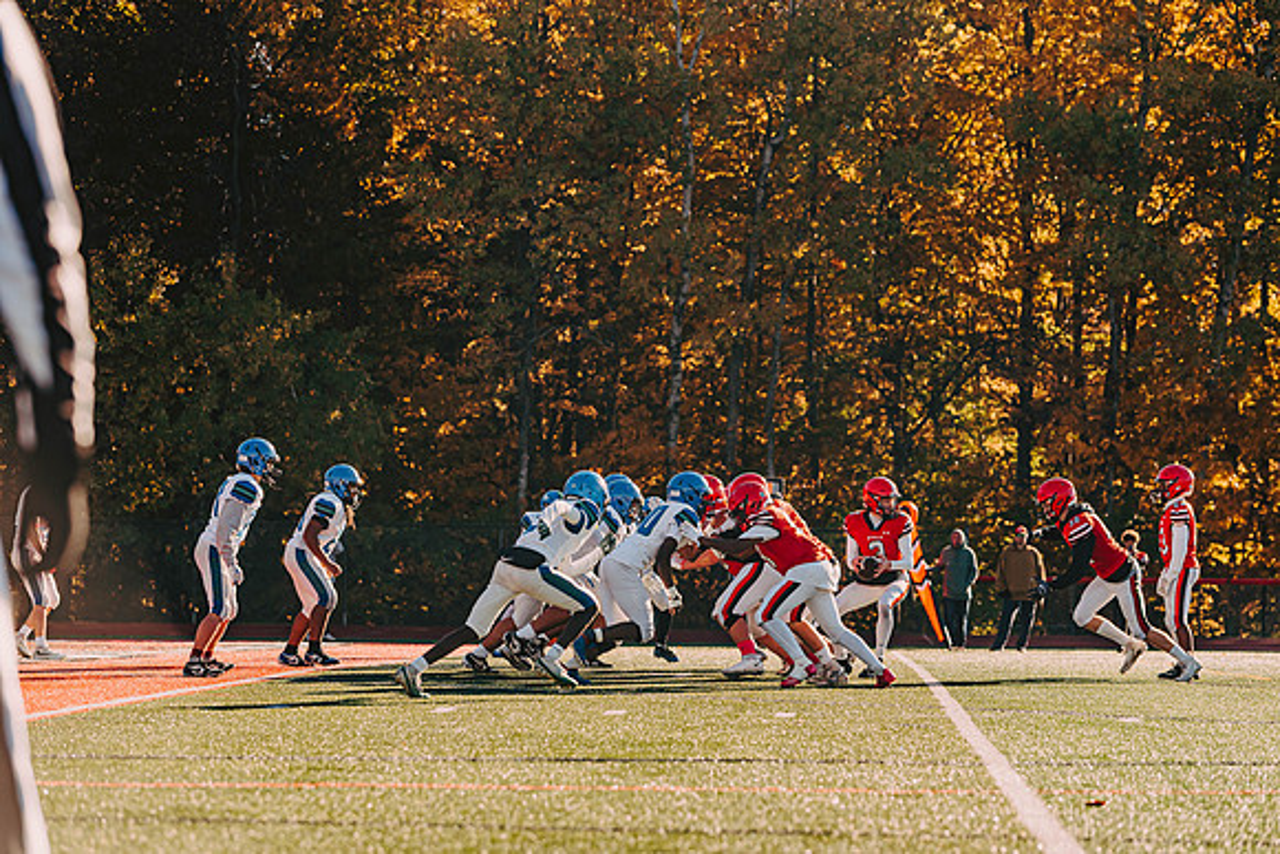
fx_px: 3912
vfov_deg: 12.5
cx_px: 640
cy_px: 427
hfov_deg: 18.6
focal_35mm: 110
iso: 125
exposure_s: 1/3200
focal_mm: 110
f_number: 3.5
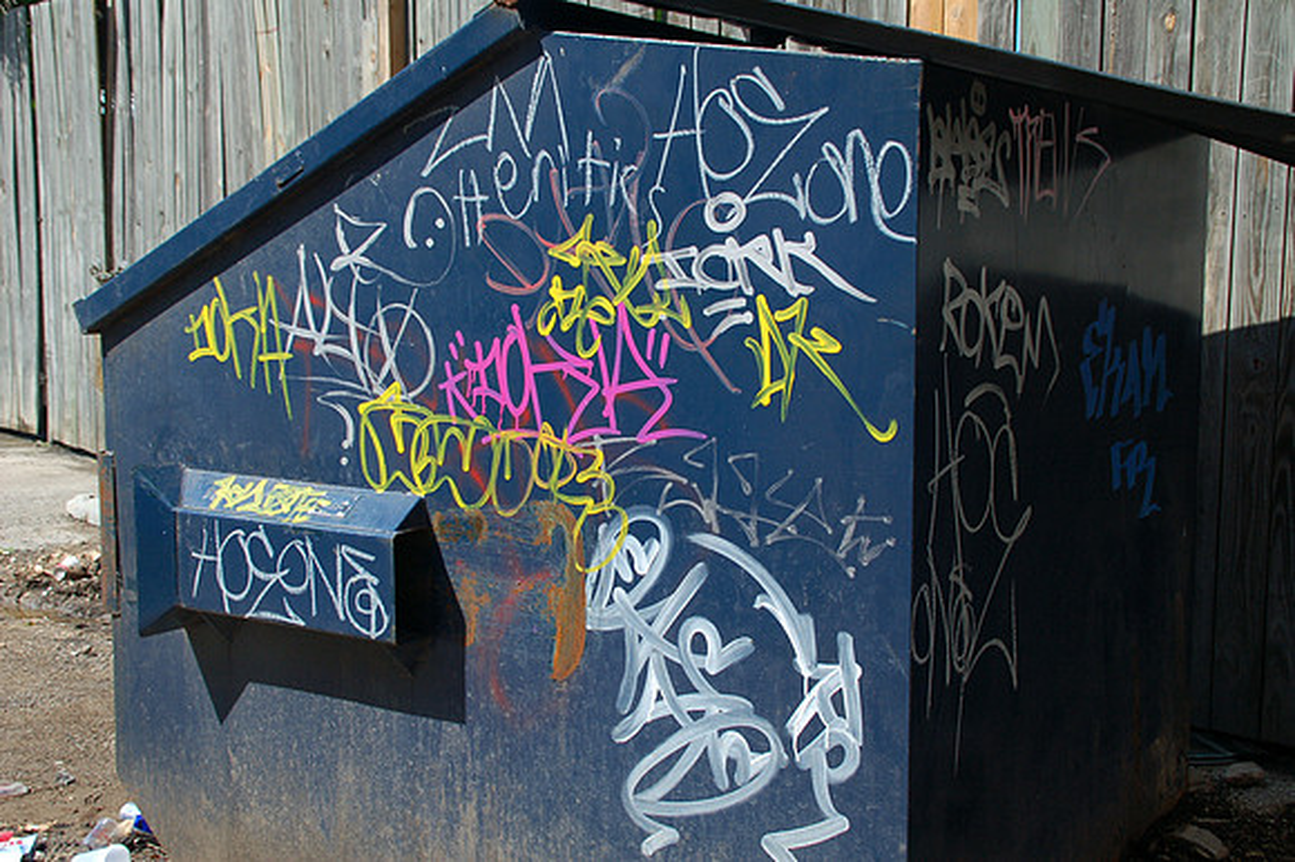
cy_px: 431
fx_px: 1510
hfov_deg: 46.4
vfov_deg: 31.9
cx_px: 648
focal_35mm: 42
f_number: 7.1
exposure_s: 1/160
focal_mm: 28
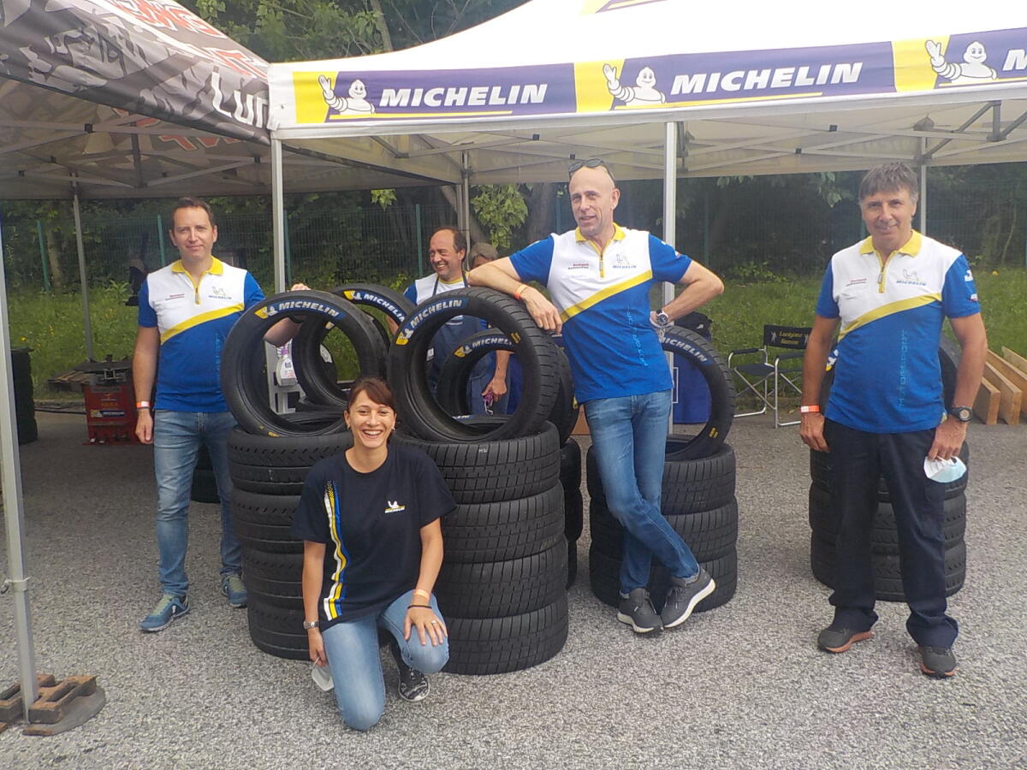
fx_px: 890
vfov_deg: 46.8
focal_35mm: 30
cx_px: 514
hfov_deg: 60.0
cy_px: 385
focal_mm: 4.1
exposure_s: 1/200
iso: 125
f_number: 3.3
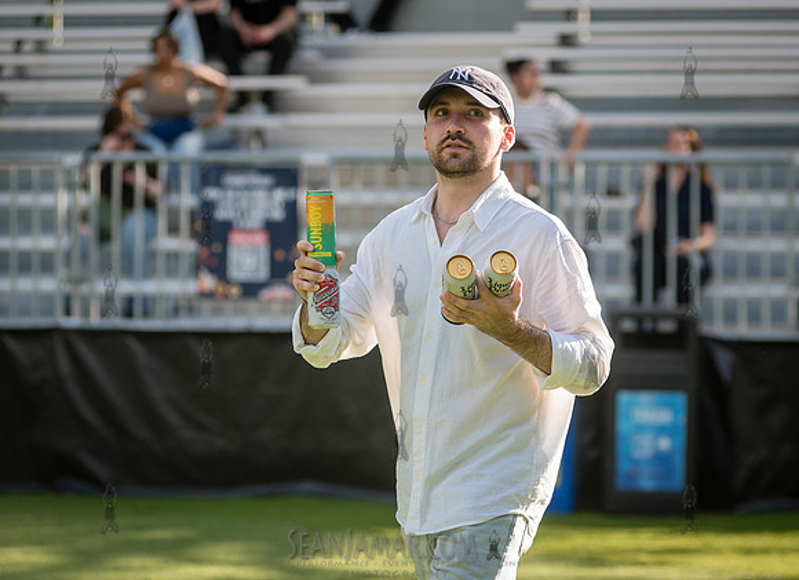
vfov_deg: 8.0
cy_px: 292
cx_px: 438
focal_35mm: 181
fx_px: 4131
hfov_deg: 11.0
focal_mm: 145
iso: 1000
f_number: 4
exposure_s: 1/2000
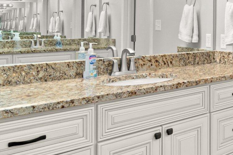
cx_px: 254
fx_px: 265
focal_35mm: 41
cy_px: 28
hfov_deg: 39.3
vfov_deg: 31.7
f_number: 8
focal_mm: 10
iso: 800
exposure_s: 1/6
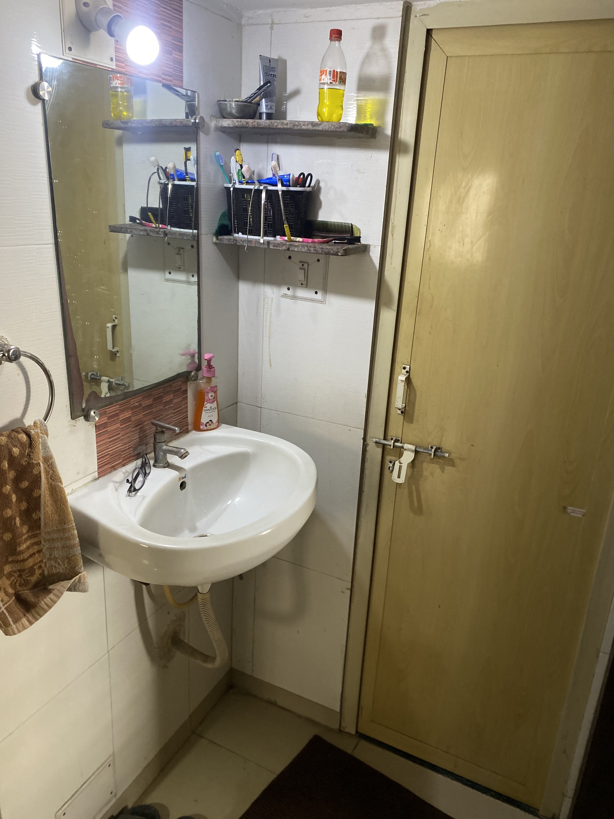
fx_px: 615
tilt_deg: -19.3
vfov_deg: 67.3
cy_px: 410
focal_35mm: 26
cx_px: 307
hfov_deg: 53.1
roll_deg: -4.3
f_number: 1.8
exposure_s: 1/50
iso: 250
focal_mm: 4.25
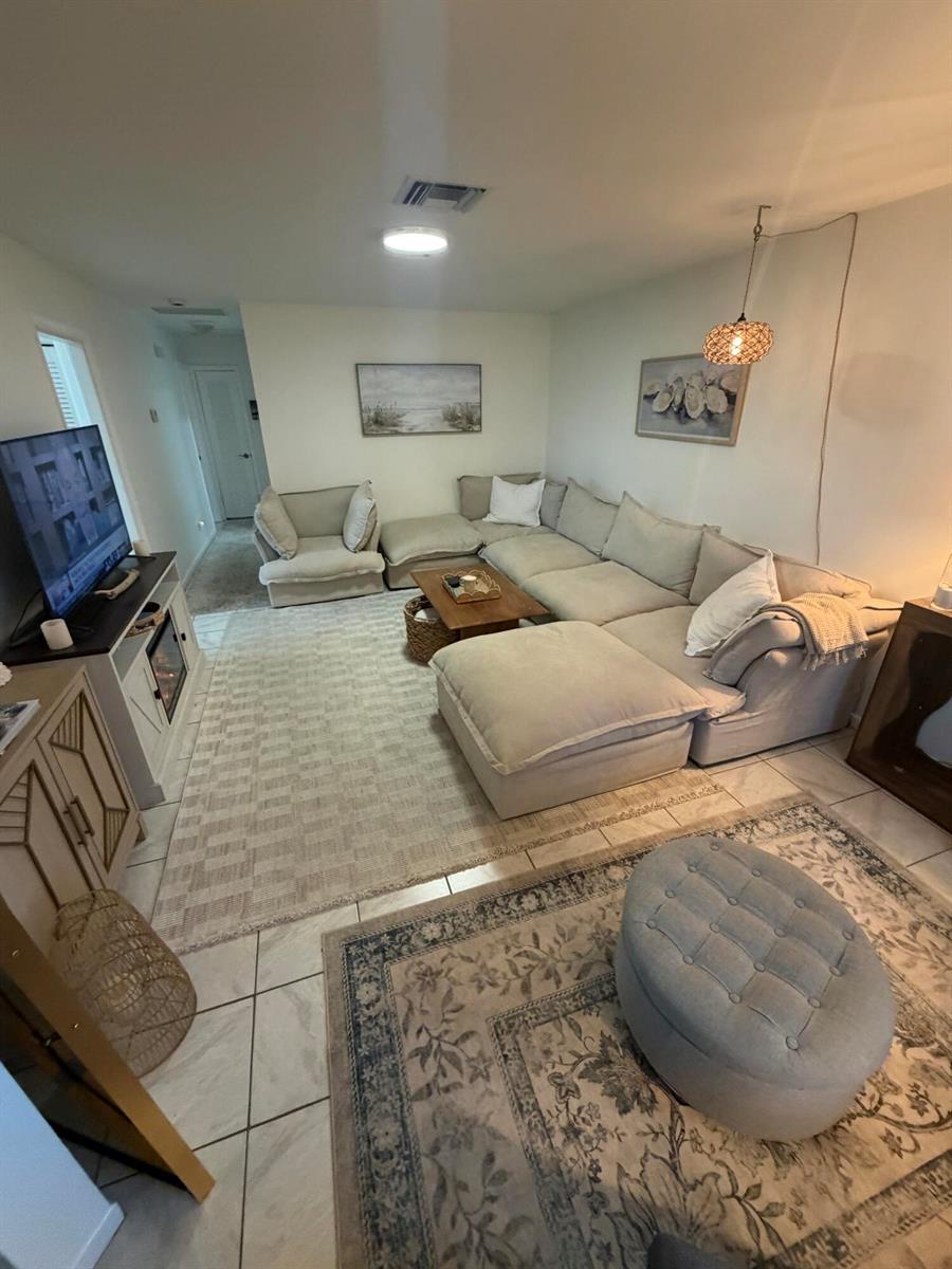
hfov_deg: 85.7
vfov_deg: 102.1
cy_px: 634
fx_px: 513
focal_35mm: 14
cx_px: 476
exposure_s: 1/60
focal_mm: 2.22
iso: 500
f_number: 2.2
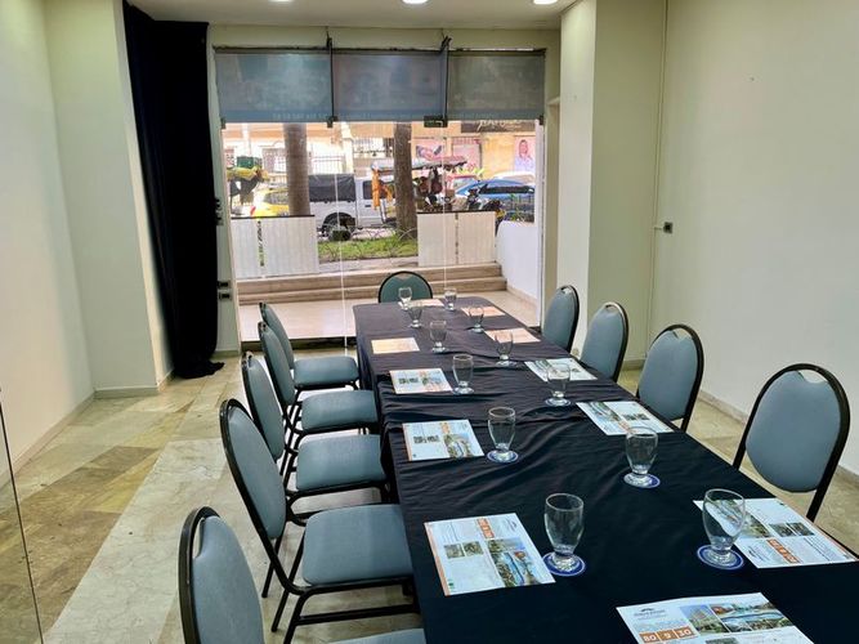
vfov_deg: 53.0
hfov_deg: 67.3
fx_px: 645
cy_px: 322
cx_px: 430
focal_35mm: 26
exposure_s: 1/120
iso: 64
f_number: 1.6
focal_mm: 5.1
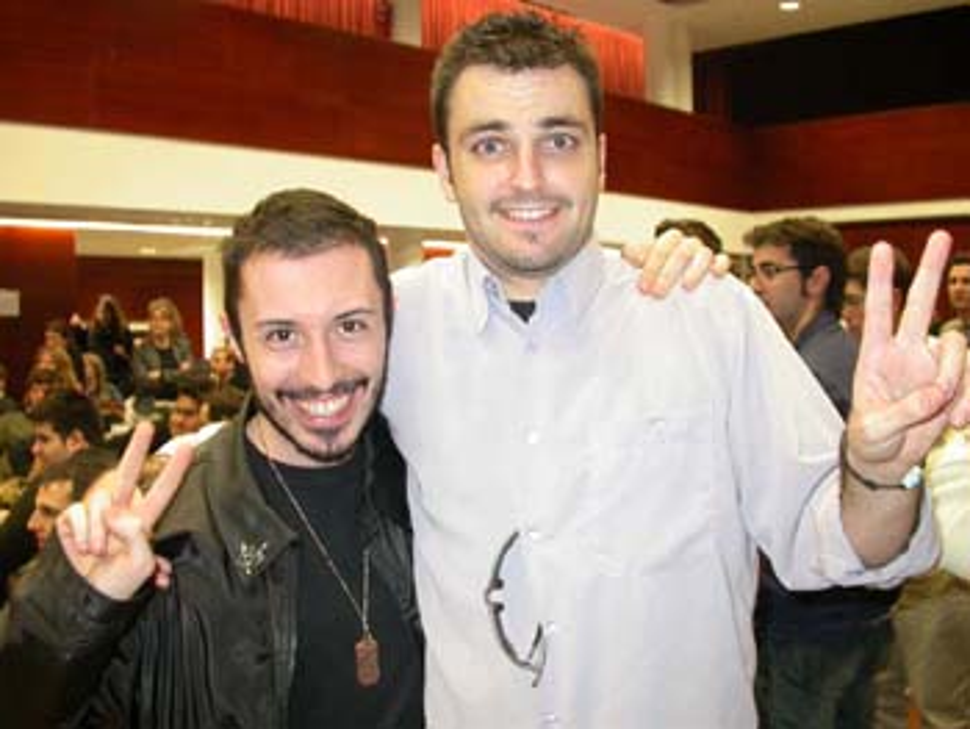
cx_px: 485
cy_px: 364
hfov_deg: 48.9
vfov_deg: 37.8
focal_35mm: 38
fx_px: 1066
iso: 200
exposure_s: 1/18.6
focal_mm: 7.85
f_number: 2.6
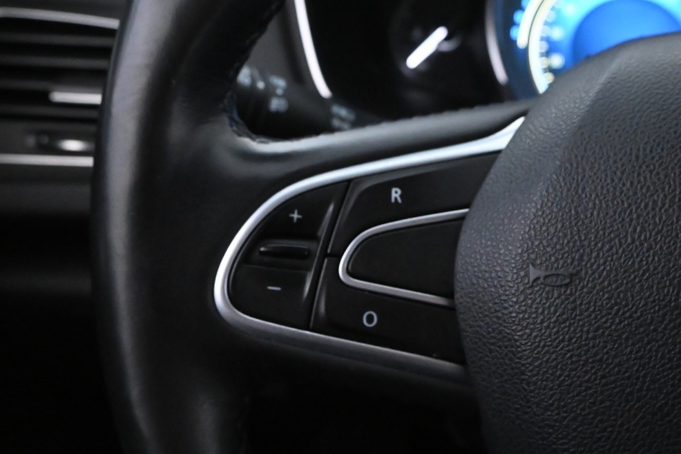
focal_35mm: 47
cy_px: 252
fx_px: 885
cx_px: 408
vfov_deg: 28.7
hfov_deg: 41.9
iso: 6400
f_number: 5
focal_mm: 19
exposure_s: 1/40
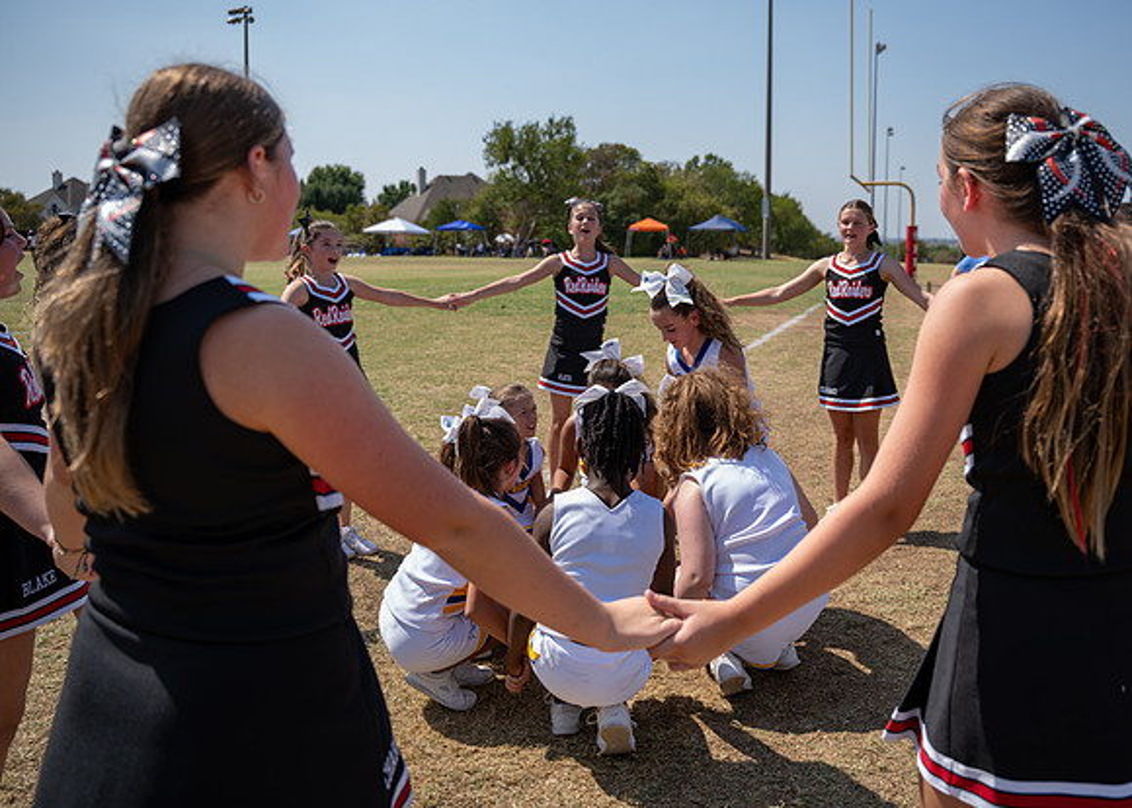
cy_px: 351
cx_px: 645
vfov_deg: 47.6
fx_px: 914
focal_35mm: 28
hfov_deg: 63.3
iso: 80
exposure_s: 1/1600
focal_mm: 24
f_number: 2.8
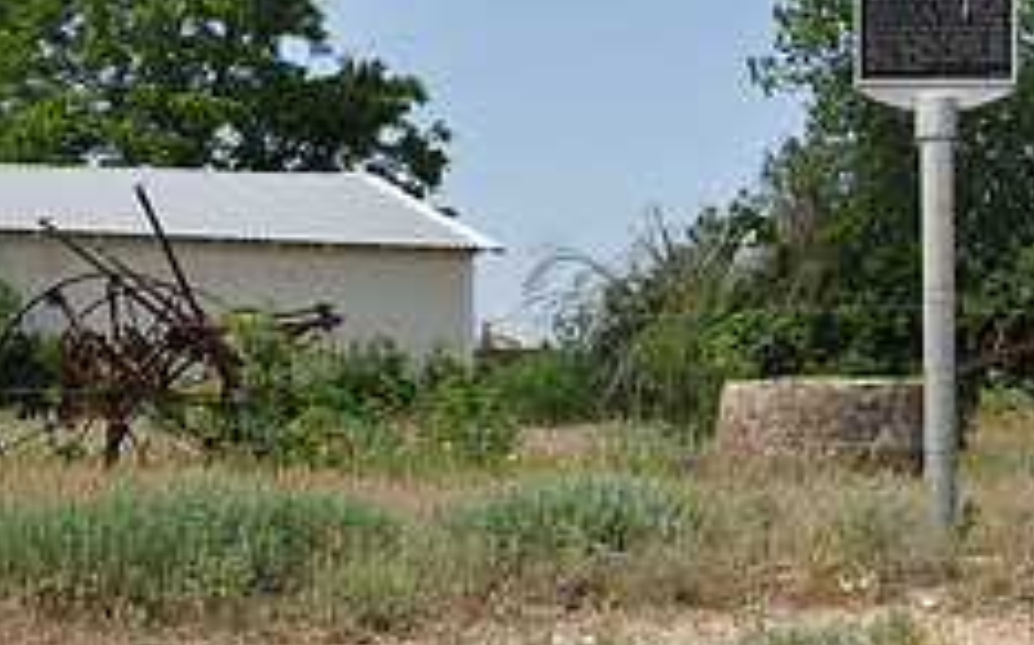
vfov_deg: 12.3
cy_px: 104
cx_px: 990
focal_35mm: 106
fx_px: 2986
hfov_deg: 19.2
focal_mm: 28
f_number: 9
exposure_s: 1/320
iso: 200
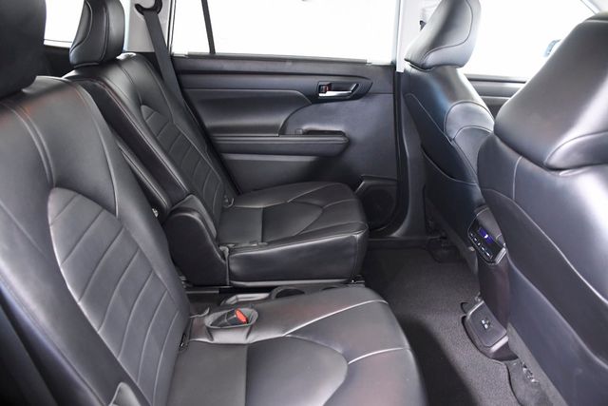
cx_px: 304
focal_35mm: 27
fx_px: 456
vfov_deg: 48.0
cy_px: 203
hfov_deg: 67.4
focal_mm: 18
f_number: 3.5
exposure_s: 1/25
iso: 2500
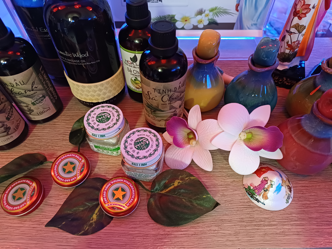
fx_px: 221
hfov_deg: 73.9
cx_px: 166
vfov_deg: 58.9
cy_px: 124
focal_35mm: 23
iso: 640
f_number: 1.8
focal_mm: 5.06
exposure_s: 1/20
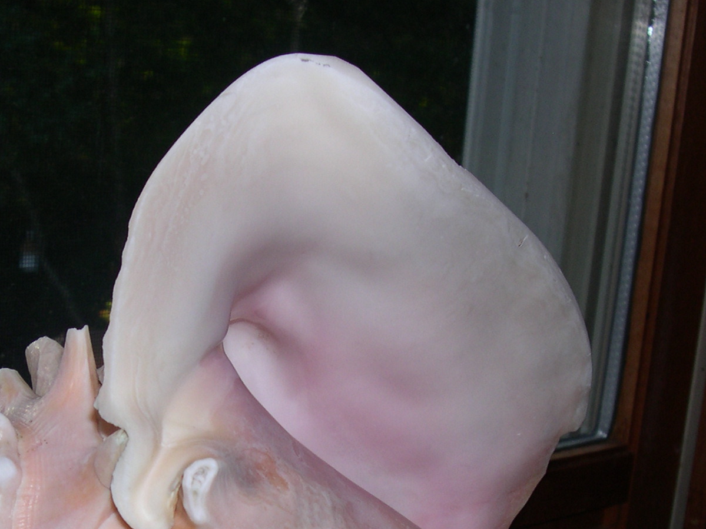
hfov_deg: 26.8
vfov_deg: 20.0
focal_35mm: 72
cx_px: 207
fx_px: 1468
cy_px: 496
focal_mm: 8
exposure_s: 1/30
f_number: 7.6
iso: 100
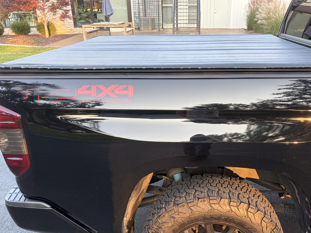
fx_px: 288
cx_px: 180
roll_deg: +1.0
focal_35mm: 32
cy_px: 135
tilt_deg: -21.2
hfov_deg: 56.5
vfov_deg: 44.0
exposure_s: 1/121
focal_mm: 5.96
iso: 80
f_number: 1.6
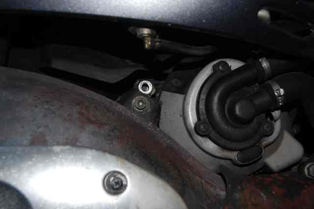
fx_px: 392
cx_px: 157
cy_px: 104
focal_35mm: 45
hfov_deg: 43.6
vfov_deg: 29.8
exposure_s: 1/125
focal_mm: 30
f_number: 5.6
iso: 200
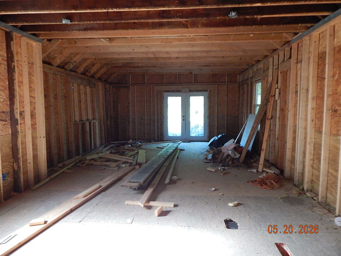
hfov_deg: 76.4
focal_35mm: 22
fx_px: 217
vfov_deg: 61.1
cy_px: 128
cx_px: 170
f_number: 3
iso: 400
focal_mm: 4
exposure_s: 1/40
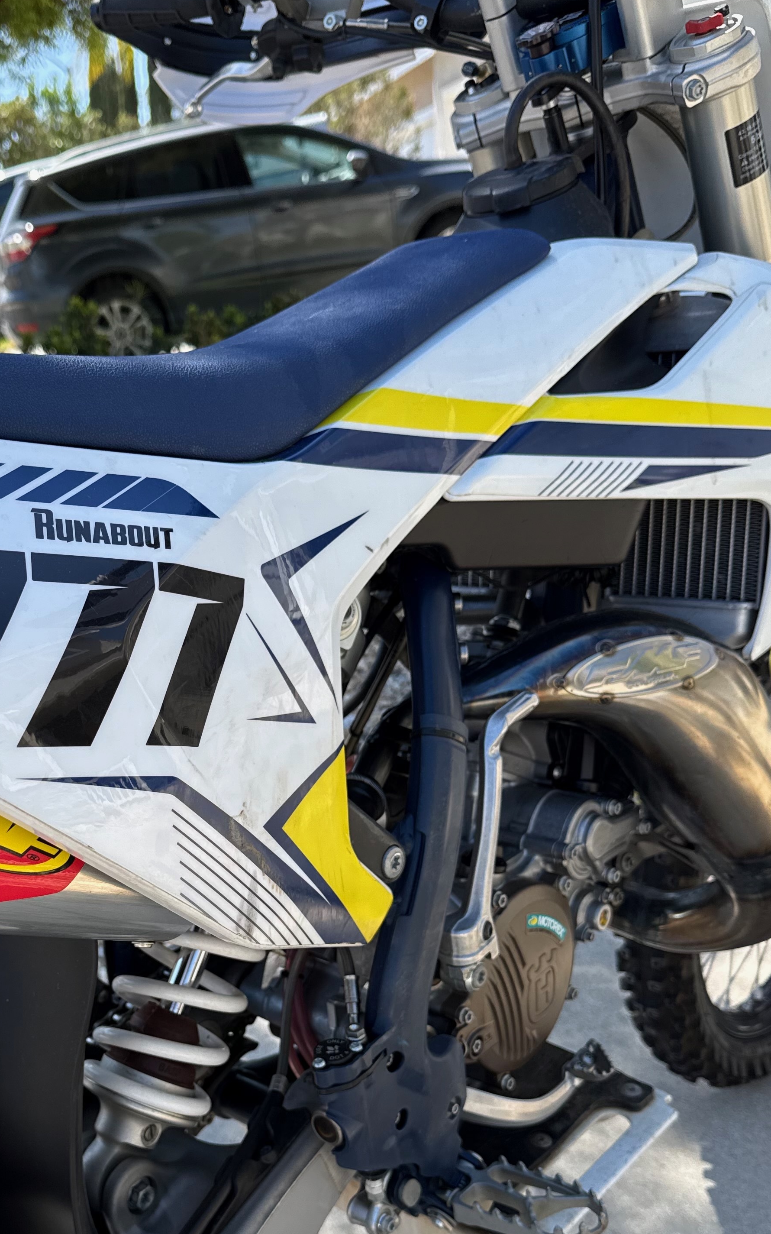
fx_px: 1210
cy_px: 791
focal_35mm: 36
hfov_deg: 34.6
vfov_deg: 53.3
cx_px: 200
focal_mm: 6.76
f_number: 1.78
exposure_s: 1/1230
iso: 80
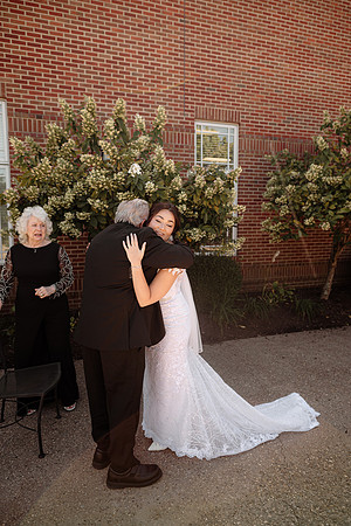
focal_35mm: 24
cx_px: 176
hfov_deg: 53.1
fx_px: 351
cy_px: 263
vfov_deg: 73.7
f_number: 2.8
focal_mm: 24
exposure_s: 1/640
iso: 160
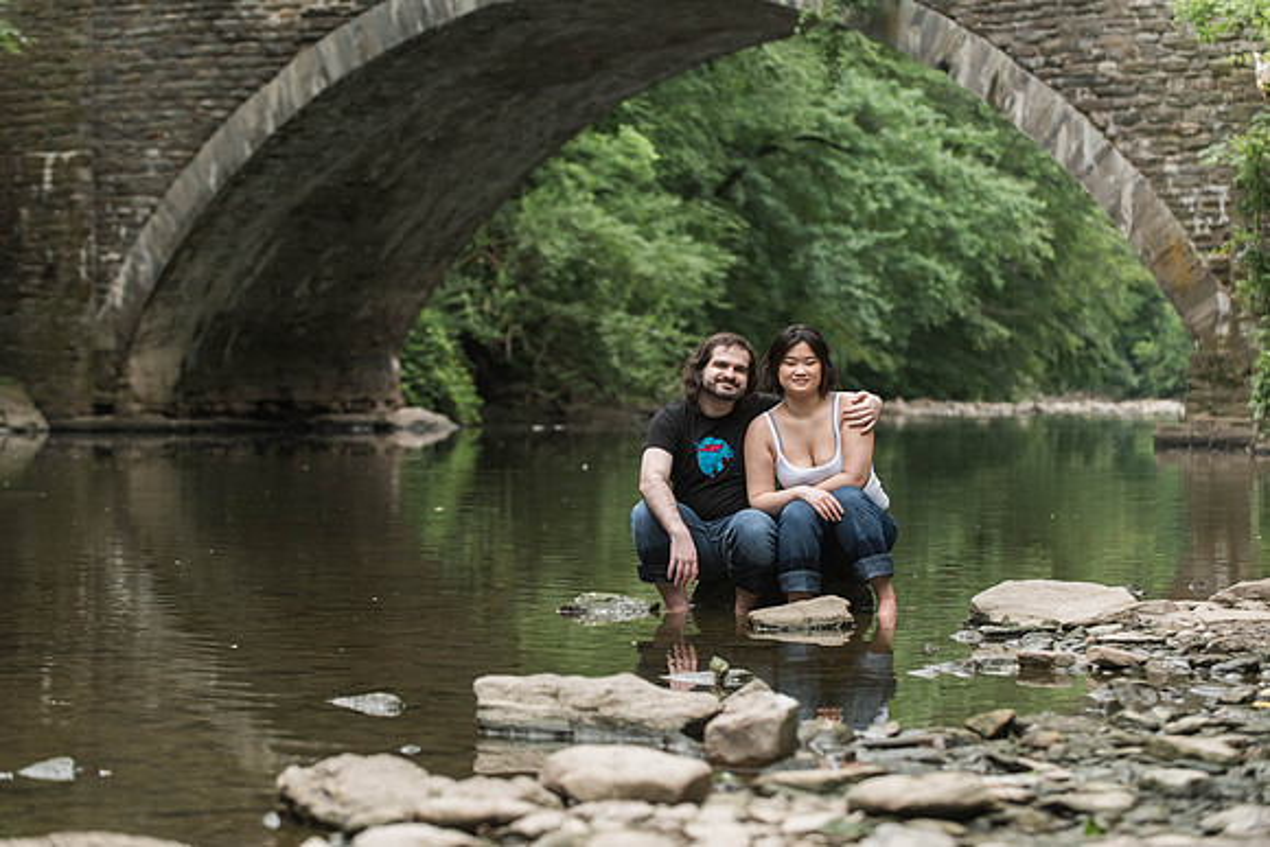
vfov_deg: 13.0
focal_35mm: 105
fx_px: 3720
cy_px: 419
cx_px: 635
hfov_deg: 19.4
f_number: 4
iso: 1600
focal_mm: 102
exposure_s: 1/320
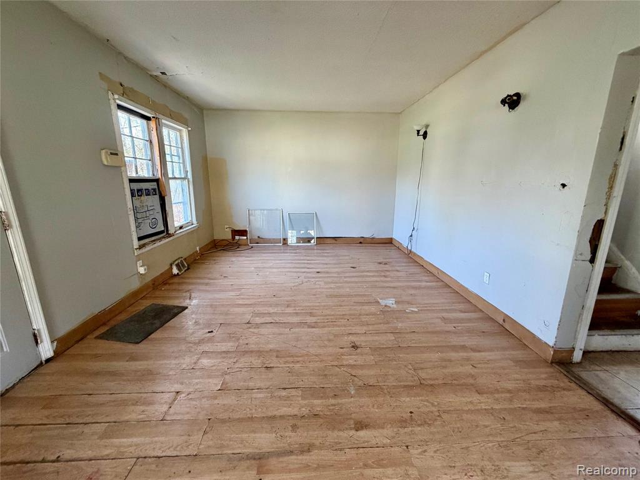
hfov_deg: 102.1
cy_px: 240
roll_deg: +0.3
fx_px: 259
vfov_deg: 85.7
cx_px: 320
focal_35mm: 14
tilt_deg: -12.4
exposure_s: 1/73
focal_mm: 2.22
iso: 320
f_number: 2.2
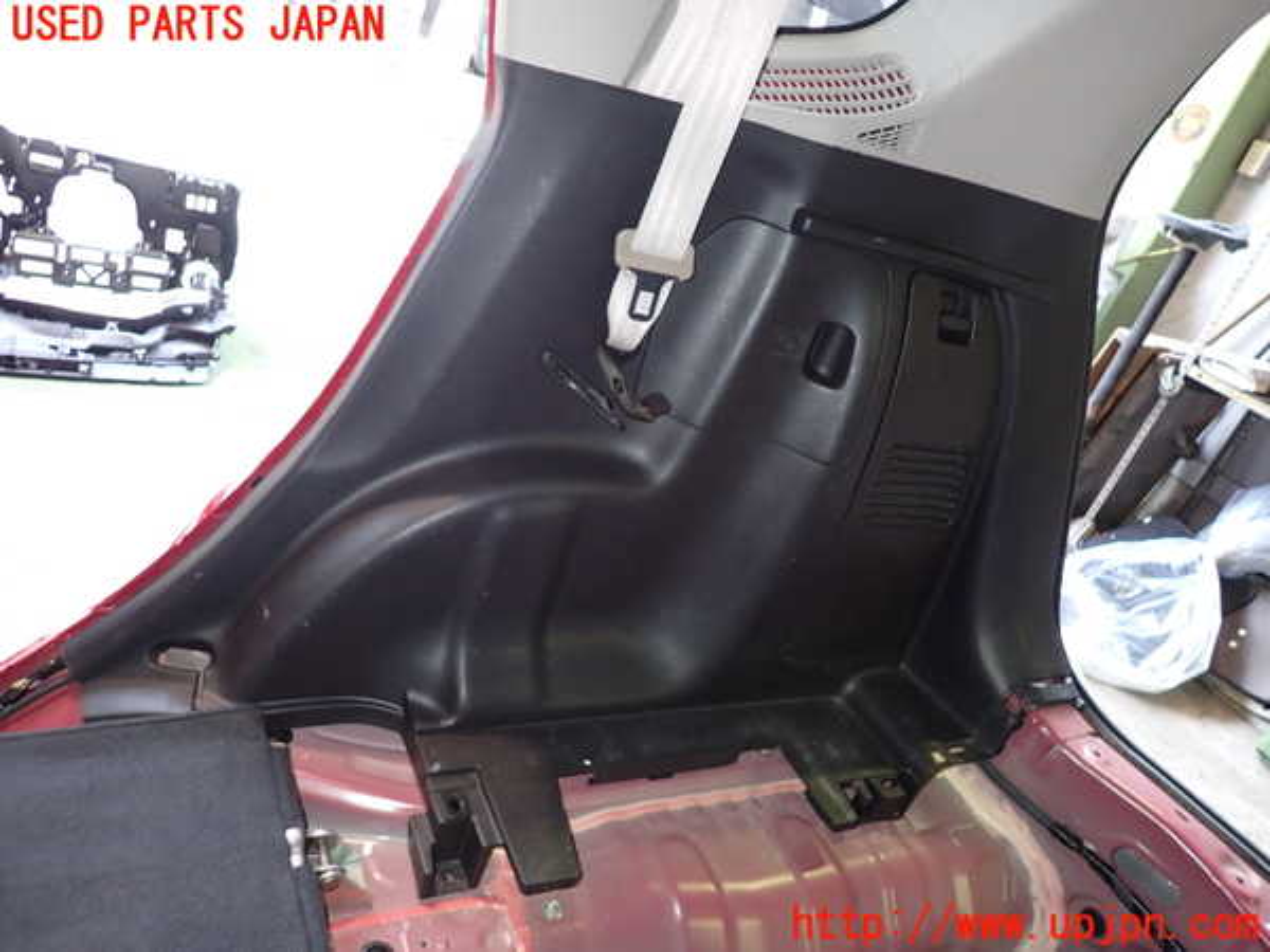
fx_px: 917
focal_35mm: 25
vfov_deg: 54.9
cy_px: 476
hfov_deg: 69.4
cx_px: 635
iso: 200
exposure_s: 1/30
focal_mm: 4.5
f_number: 2
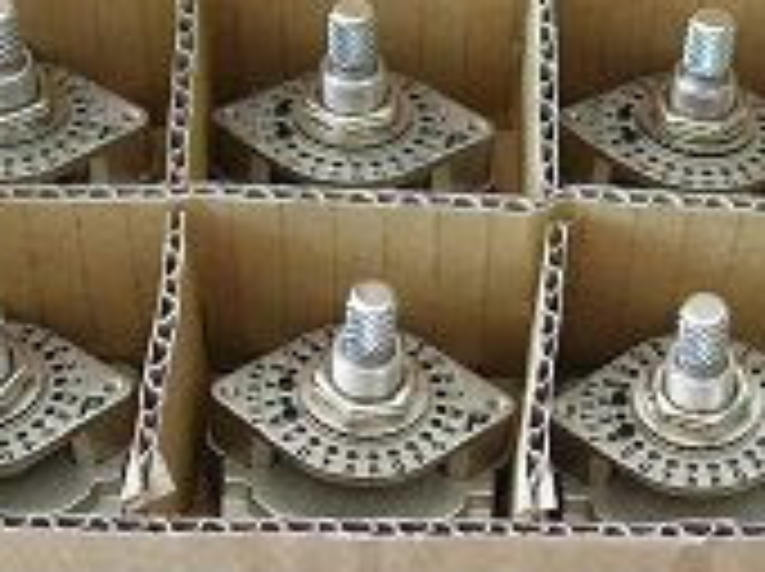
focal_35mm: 103
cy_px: 417
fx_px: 2273
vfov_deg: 14.3
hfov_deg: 19.0
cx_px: 549
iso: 64
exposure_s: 1/11.2
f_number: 2.8
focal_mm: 7.8
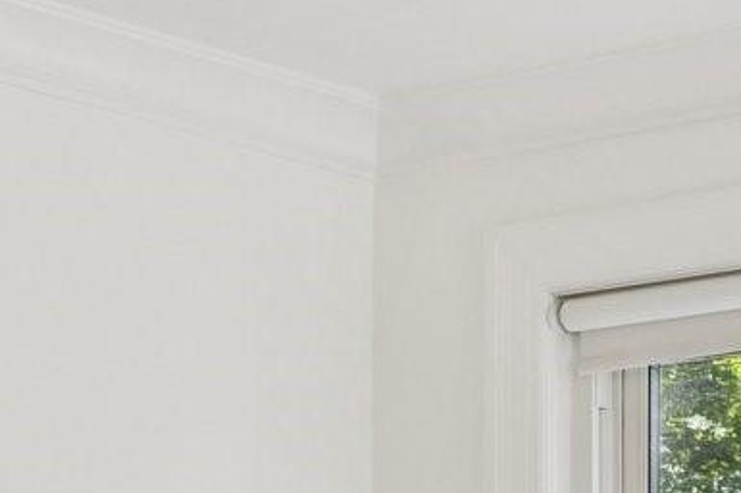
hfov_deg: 11.3
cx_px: 724
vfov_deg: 7.2
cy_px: 1085
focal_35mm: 181
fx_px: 3722
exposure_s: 1/15
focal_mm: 34
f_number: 7.1
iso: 160
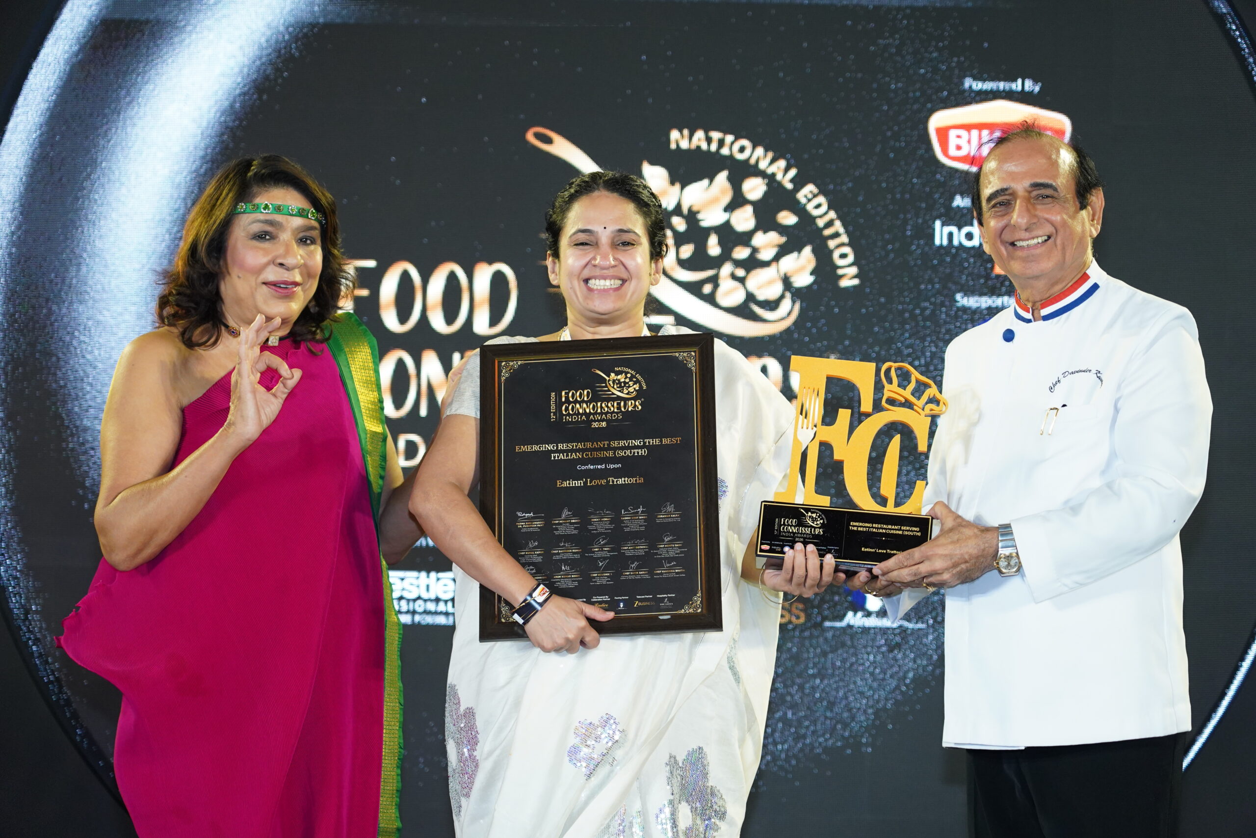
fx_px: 3210
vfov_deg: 14.9
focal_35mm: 92
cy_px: 419
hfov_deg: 22.1
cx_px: 628
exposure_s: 1/200
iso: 2500
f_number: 4
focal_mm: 92
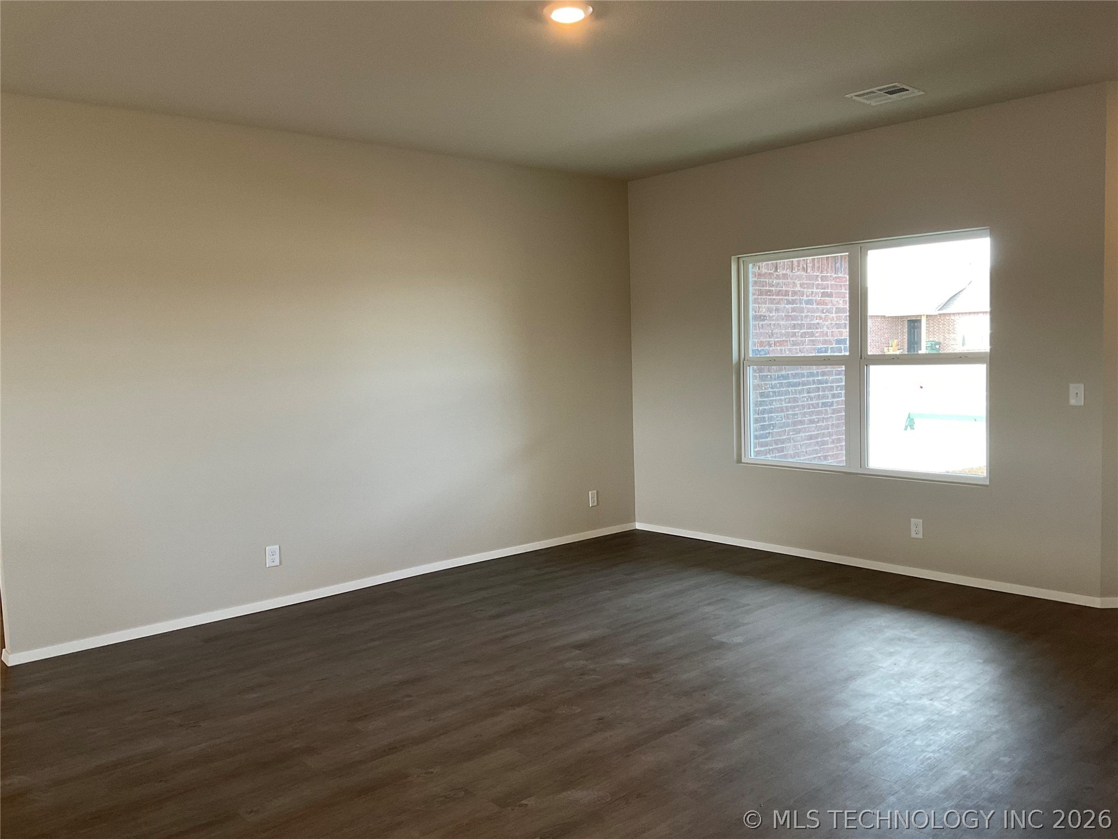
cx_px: 559
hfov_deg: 61.7
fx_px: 937
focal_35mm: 29
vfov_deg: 48.2
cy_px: 420
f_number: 1.8
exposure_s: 1/60
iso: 100
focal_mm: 3
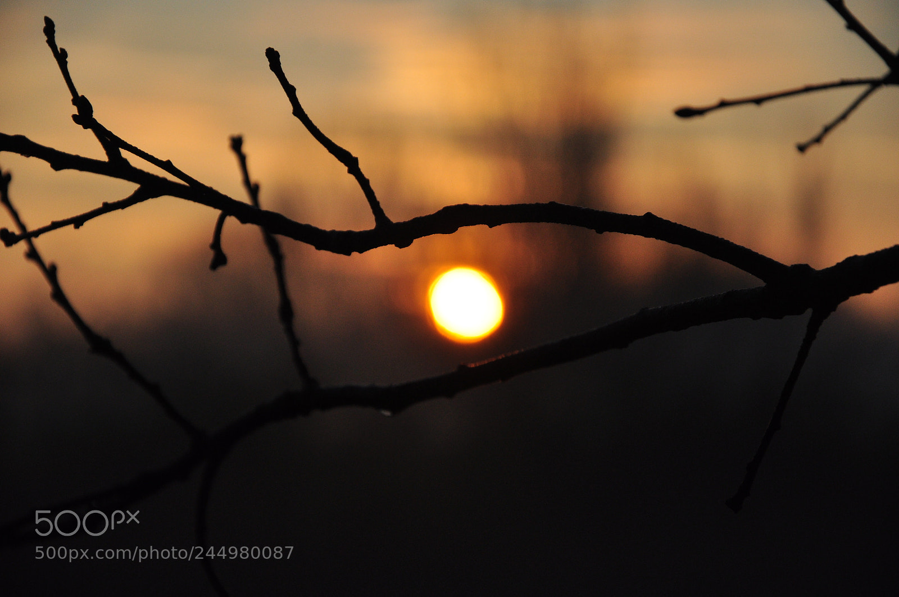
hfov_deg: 13.1
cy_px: 298
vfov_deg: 8.7
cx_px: 450
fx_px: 3929
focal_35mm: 158
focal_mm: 105
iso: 500
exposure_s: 1/4000
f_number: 5.6
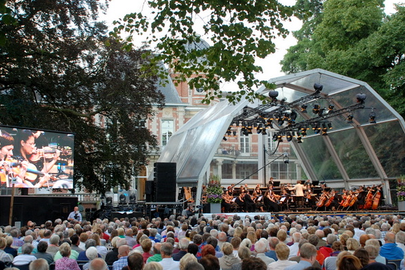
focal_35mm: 58
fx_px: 648
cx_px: 198
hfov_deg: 34.7
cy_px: 136
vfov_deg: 23.5
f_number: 4.2
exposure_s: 1/60
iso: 320
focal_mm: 31
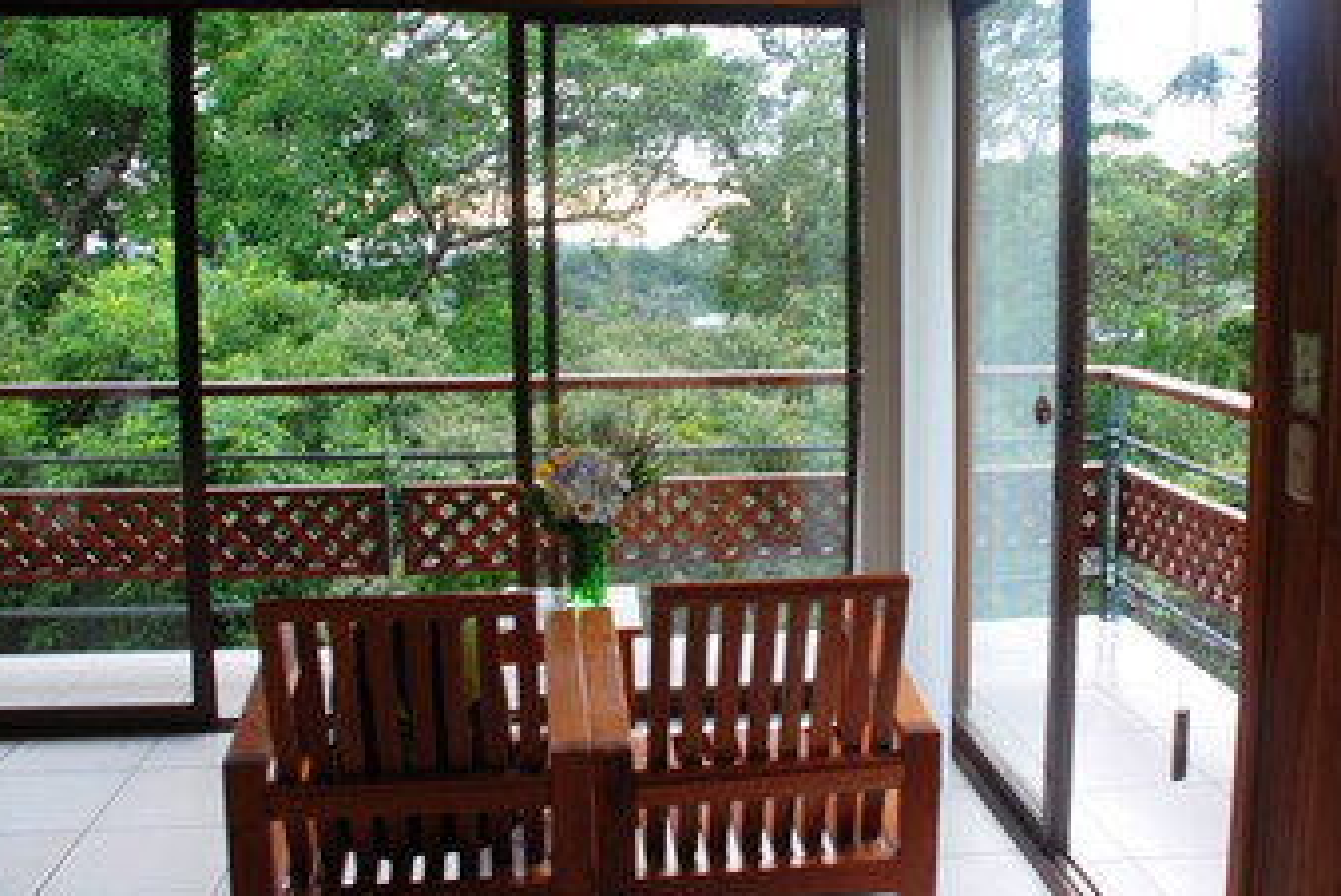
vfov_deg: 36.8
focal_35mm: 36
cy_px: 355
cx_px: 778
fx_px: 1342
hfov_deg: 52.9
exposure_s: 1/30
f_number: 3.5
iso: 220
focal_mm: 18
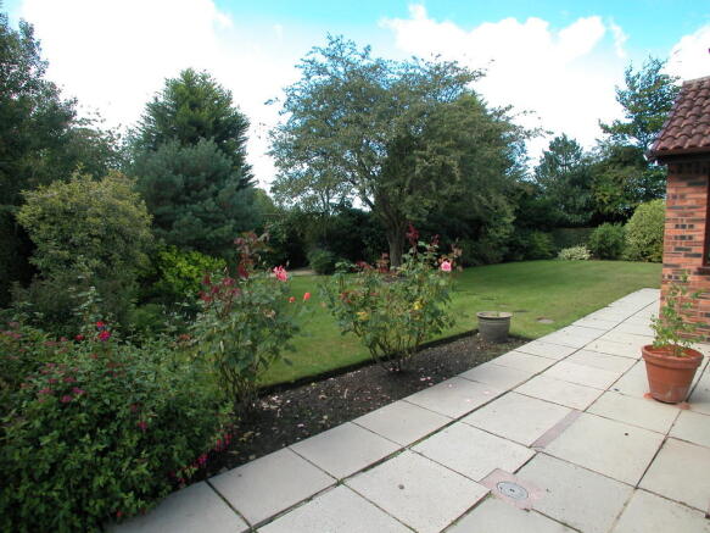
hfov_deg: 63.5
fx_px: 574
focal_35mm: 28
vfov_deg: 49.7
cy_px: 266
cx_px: 355
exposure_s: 1/175
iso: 100
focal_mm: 7.1
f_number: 4.4
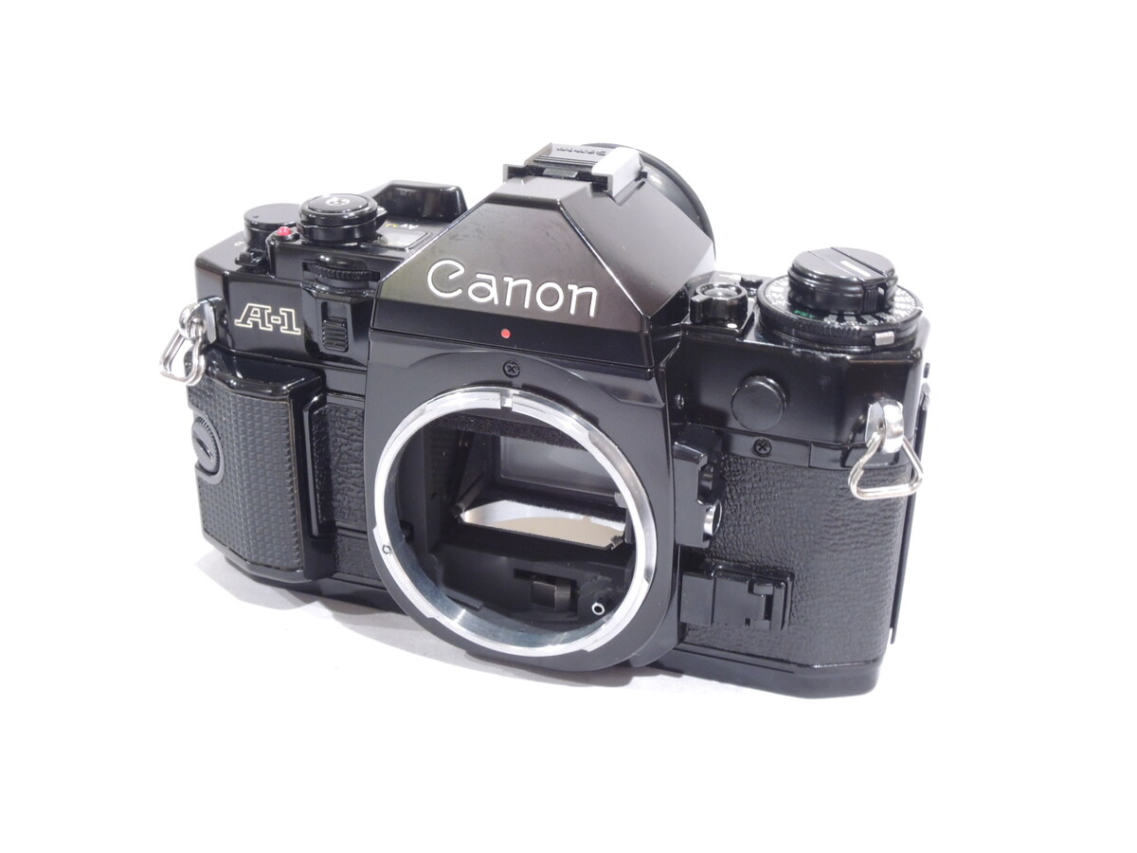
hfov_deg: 42.1
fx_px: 1478
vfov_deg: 32.2
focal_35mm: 45
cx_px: 568
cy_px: 426
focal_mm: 8.1
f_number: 5
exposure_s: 1/20
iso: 400
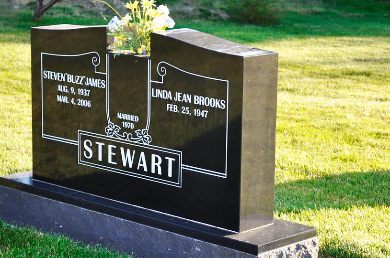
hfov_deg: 24.6
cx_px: 164
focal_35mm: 83
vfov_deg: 16.5
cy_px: 139
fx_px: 894
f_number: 5.3
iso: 200
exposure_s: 1/160
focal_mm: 45
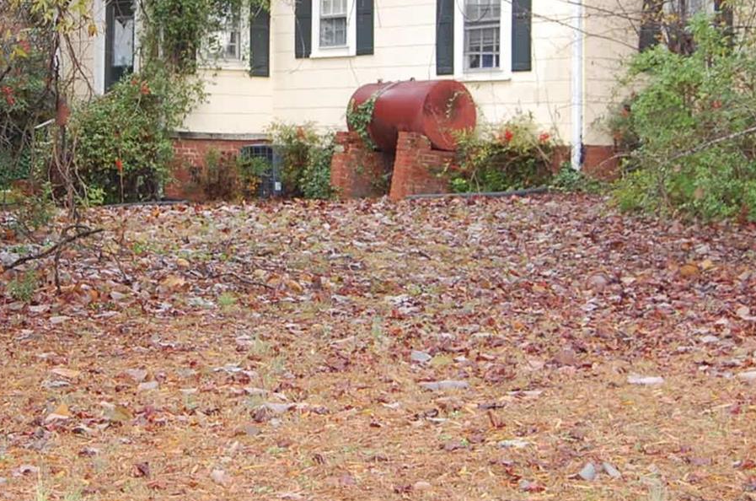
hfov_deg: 19.1
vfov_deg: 12.8
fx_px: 2224
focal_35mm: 106
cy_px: 113
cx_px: 169
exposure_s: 1/100
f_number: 4.5
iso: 400
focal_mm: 31
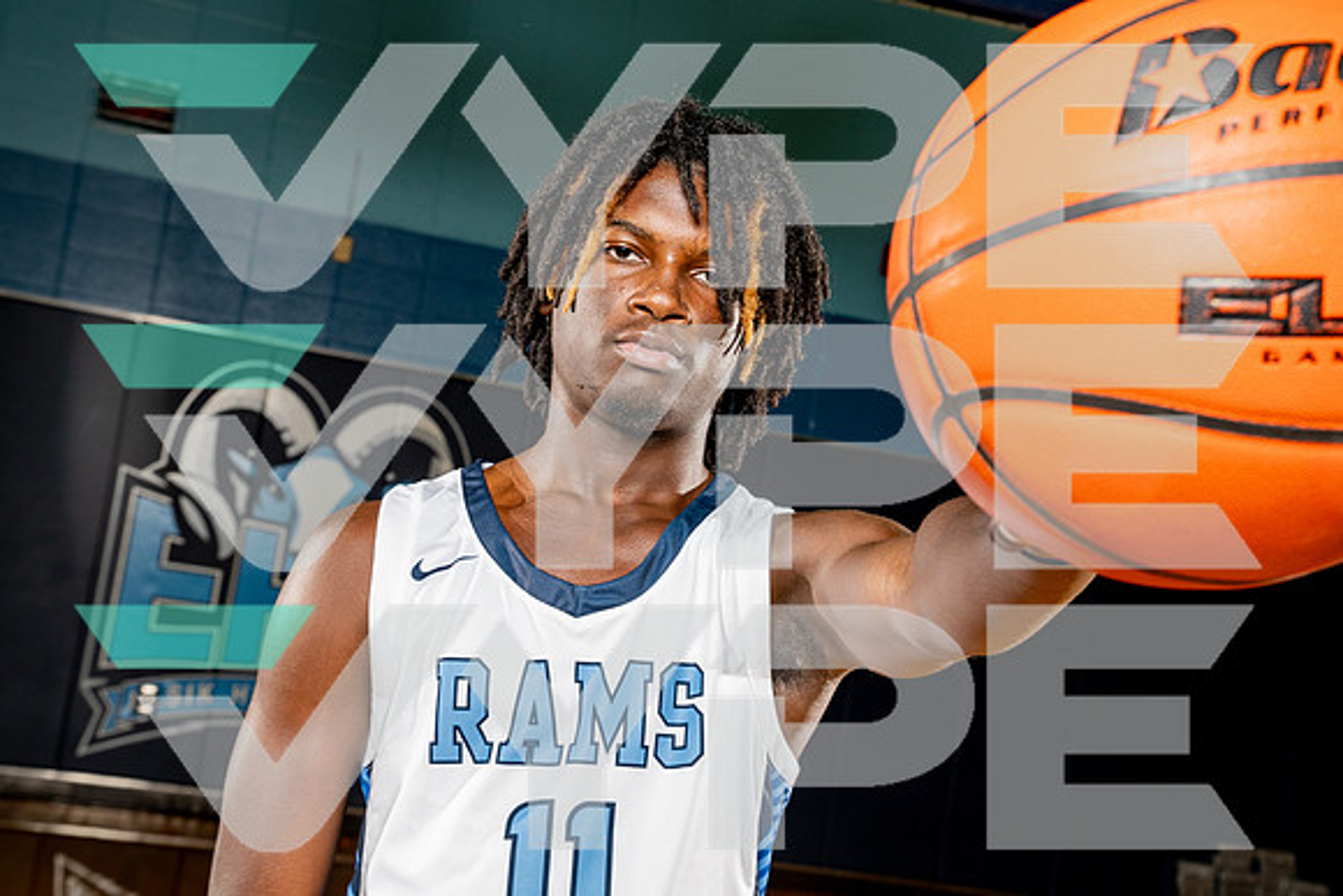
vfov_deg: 25.6
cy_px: 443
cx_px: 658
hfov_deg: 37.6
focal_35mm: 53
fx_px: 1972
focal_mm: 49
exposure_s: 1/250
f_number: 8
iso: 500
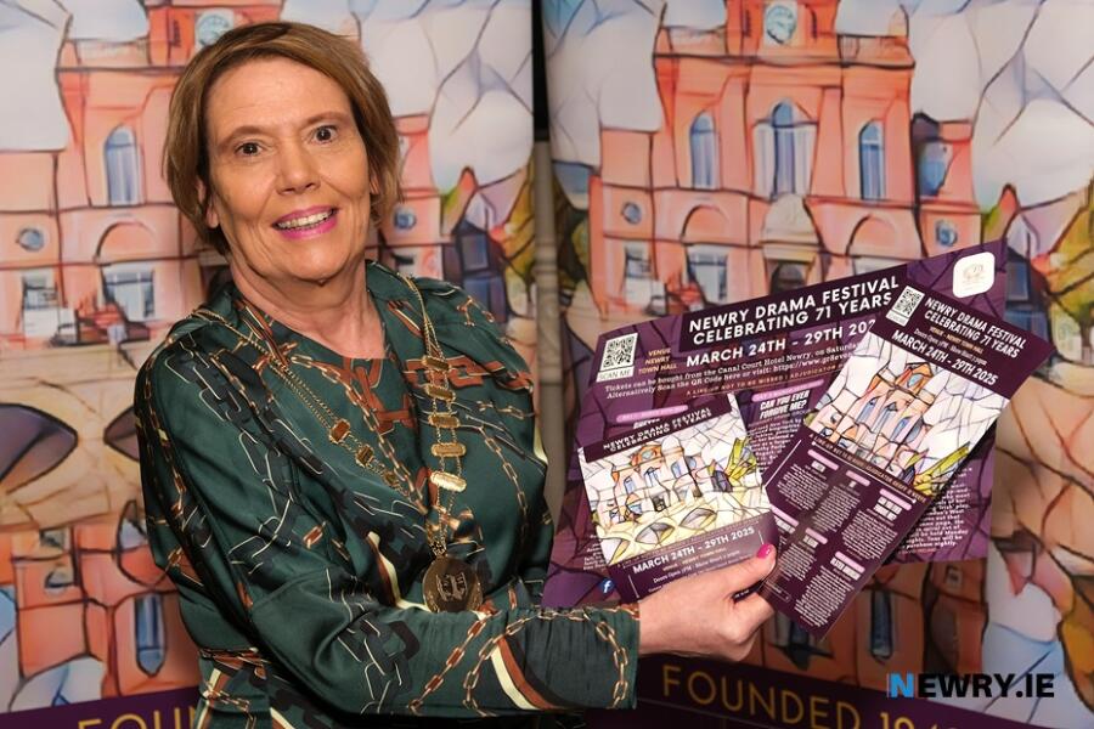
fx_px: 1945
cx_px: 547
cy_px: 364
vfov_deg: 21.2
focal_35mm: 64
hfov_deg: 31.4
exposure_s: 1/125
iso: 400
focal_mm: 42.5
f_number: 4.5
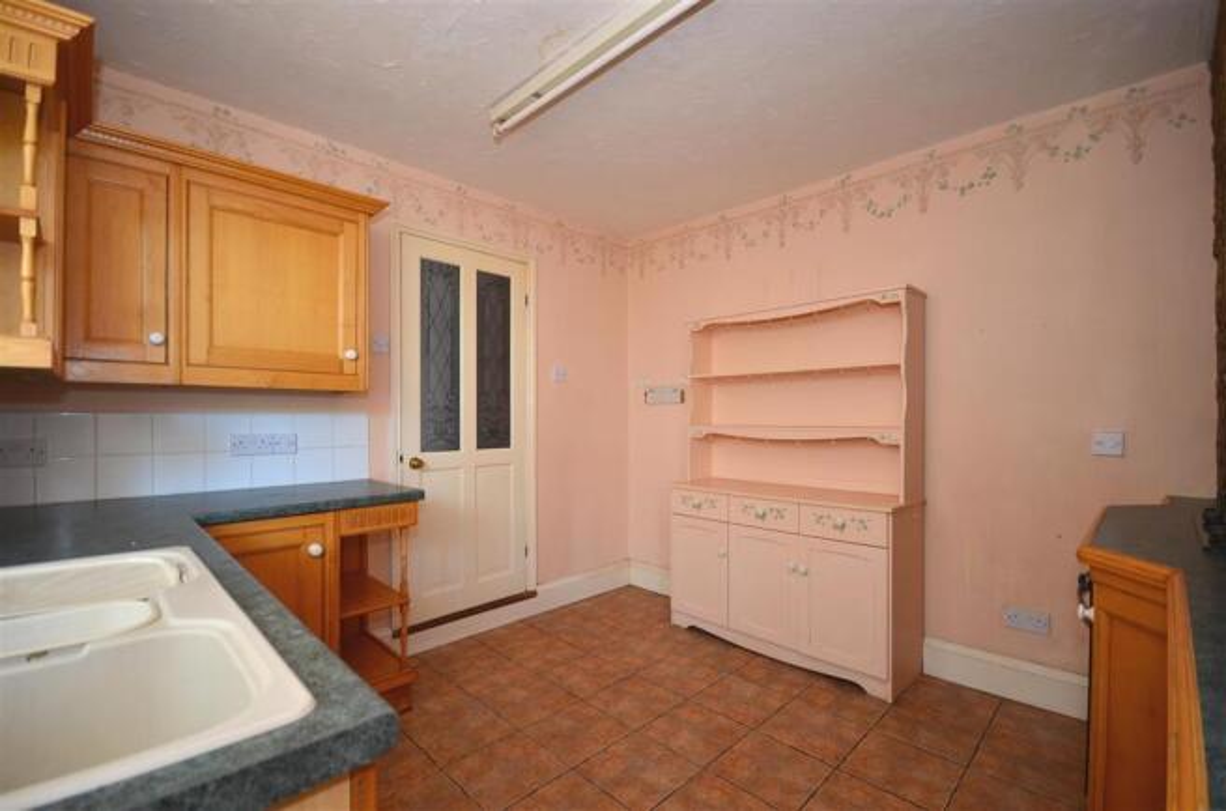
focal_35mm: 15
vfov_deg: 77.0
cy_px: 406
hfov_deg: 100.5
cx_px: 613
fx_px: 510
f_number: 5
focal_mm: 10
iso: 200
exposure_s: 1/13
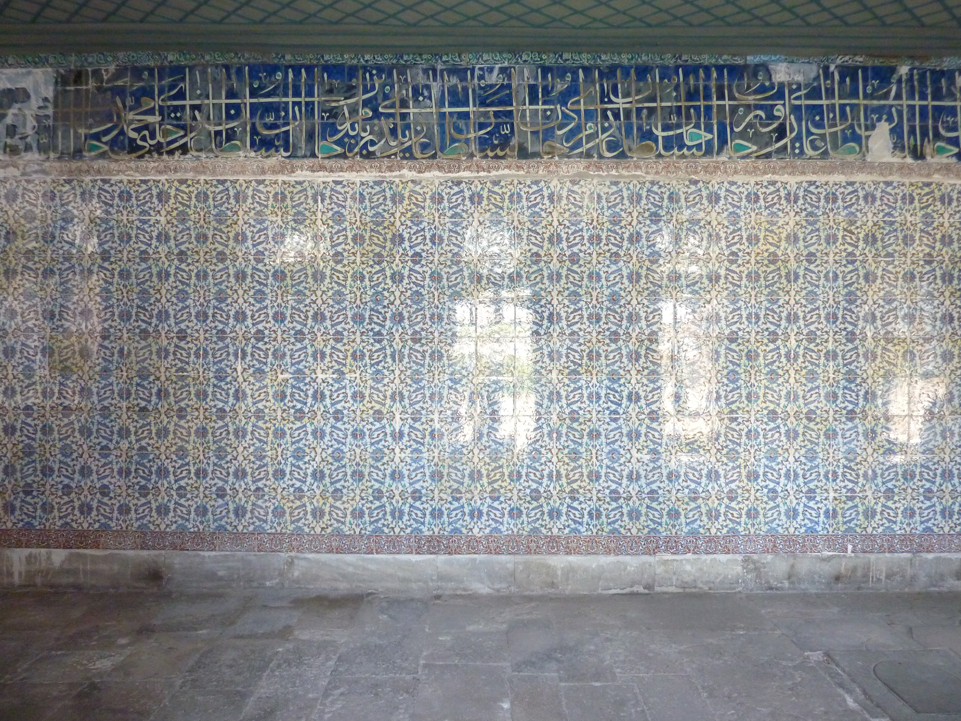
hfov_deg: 69.4
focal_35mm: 25
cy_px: 360
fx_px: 694
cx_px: 480
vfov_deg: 54.9
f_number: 3.3
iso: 400
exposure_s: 1/30
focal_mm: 4.1
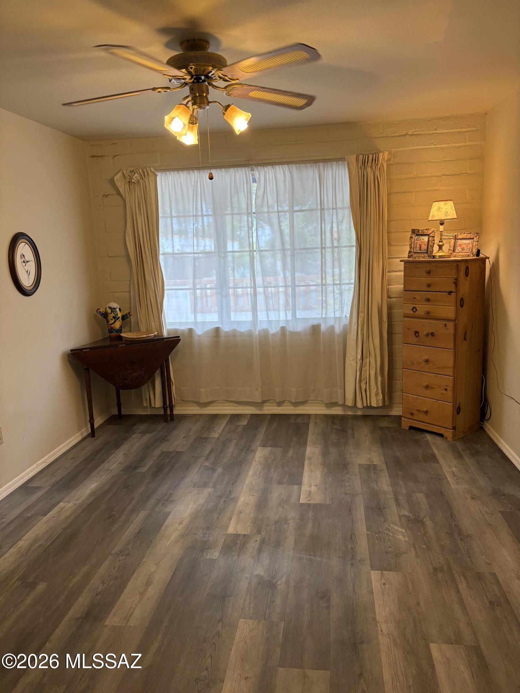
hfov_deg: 53.1
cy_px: 346
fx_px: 521
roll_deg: +2.8
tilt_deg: -10.6
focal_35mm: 26
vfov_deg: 67.3
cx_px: 260
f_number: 1.6
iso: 125
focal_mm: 5.96
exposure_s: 1/120
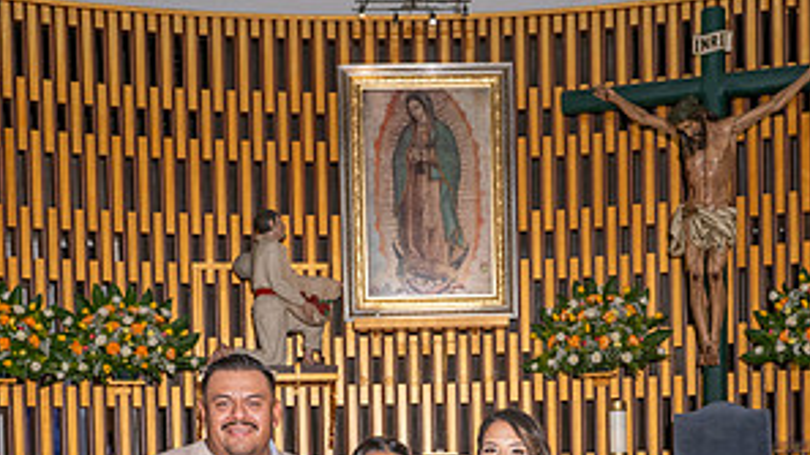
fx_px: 1503
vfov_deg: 16.5
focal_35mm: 70
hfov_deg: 30.1
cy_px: 555
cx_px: 428
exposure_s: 1/160
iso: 320
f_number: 7.1
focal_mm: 28
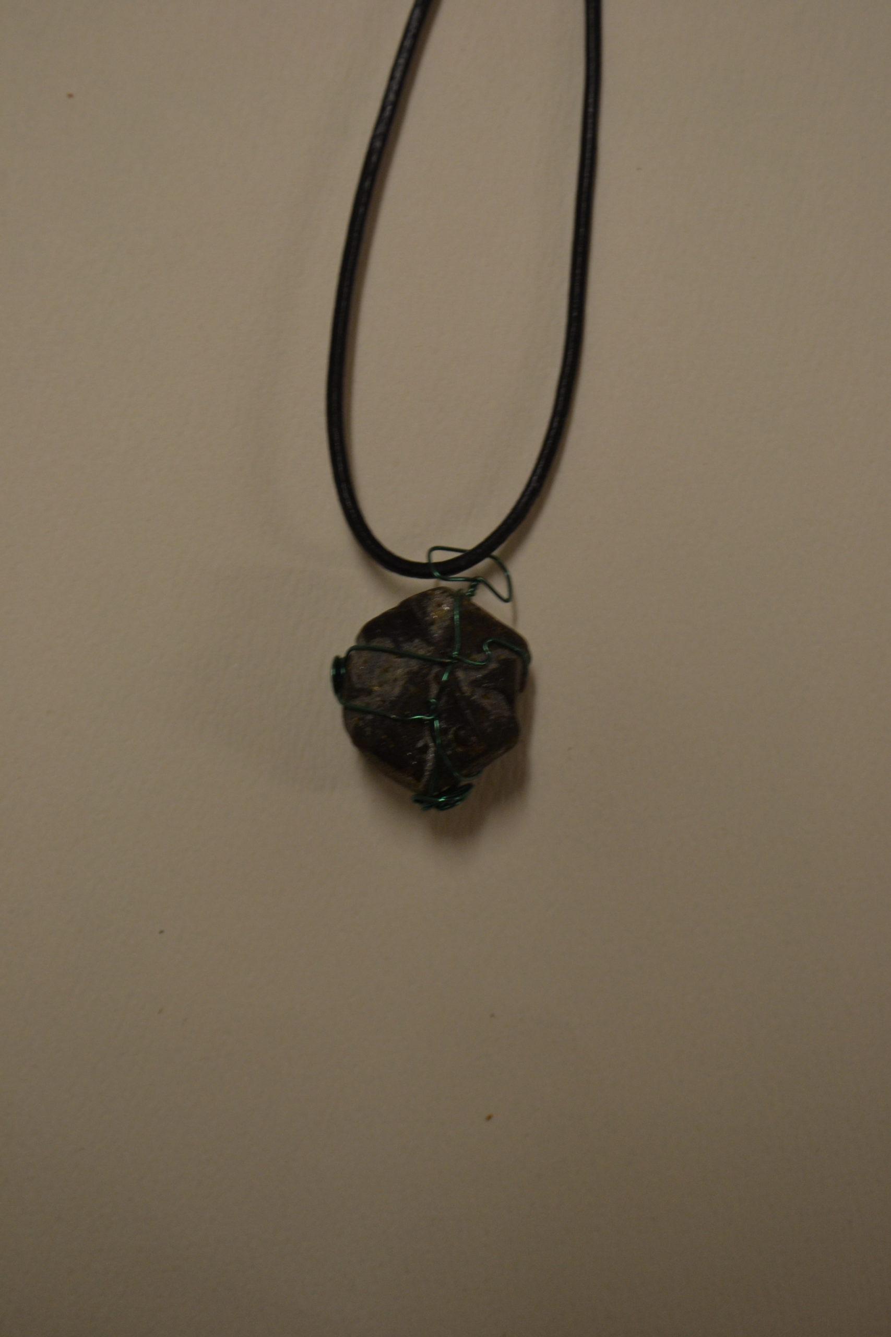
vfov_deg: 35.1
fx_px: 2116
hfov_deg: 23.8
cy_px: 668
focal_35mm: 57
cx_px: 446
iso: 560
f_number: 5
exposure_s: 1/60
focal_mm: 38
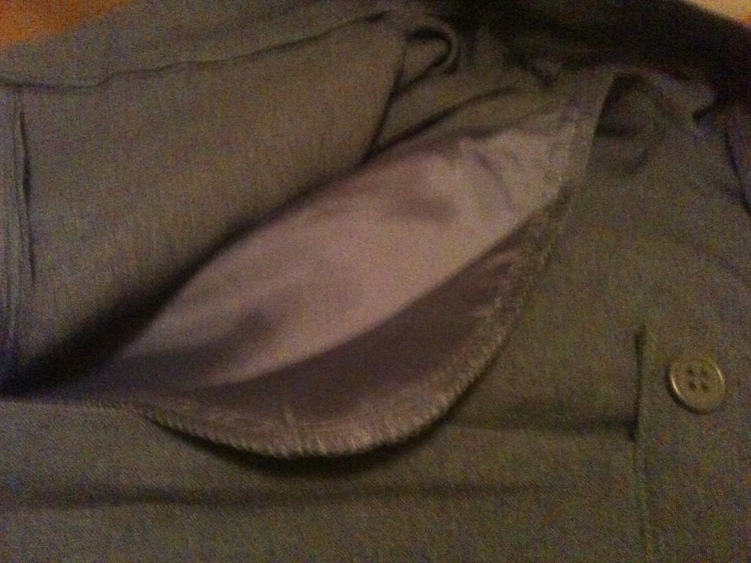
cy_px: 282
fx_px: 759
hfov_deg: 52.6
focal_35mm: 35
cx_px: 376
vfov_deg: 40.7
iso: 1000
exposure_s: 1/10
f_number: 2.8
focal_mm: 3.85
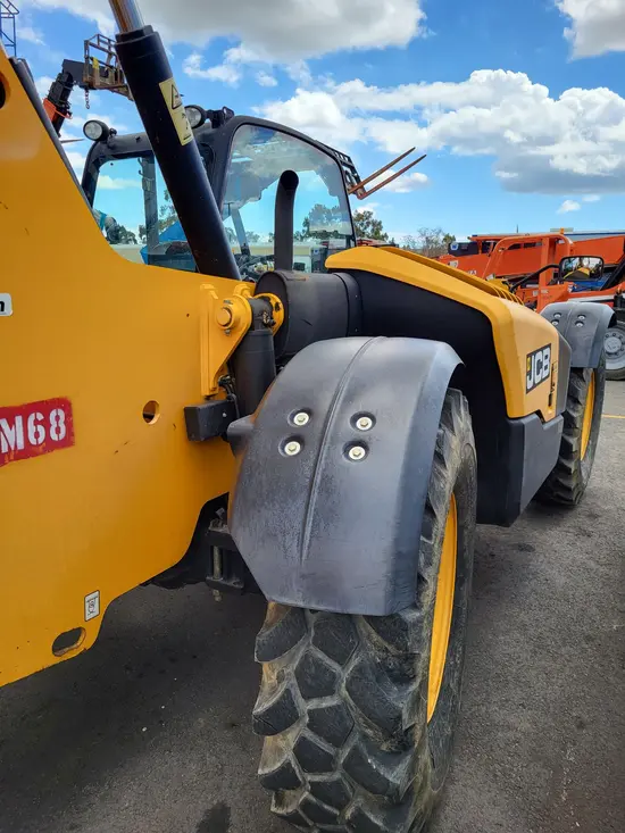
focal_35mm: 26
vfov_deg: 67.3
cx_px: 312
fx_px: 626
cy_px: 416
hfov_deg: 53.1
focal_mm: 5.4
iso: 40
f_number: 1.8
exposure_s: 1/812
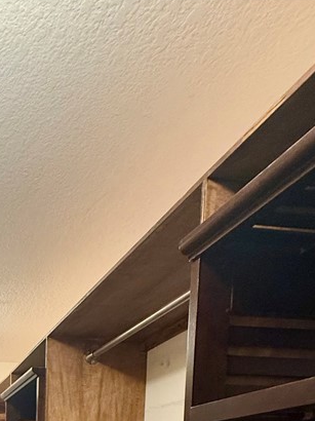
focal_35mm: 35
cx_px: -45
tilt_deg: -5.0
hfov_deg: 34.2
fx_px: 425
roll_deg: -1.8
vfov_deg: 37.6
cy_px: 521
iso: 320
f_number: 2.2
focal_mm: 2.22
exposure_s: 1/60
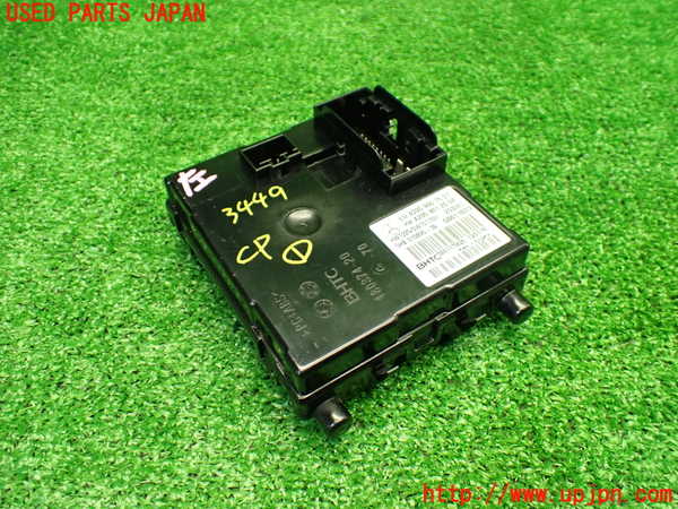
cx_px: 339
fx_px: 588
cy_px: 254
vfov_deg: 46.8
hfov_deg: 60.0
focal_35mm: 30
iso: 800
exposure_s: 1/100
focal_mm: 5.4
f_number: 2.3
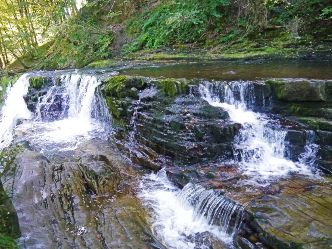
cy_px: 124
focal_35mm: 28
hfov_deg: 63.4
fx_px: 269
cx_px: 166
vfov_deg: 49.8
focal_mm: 14
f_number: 3.5
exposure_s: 1/125
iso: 1250
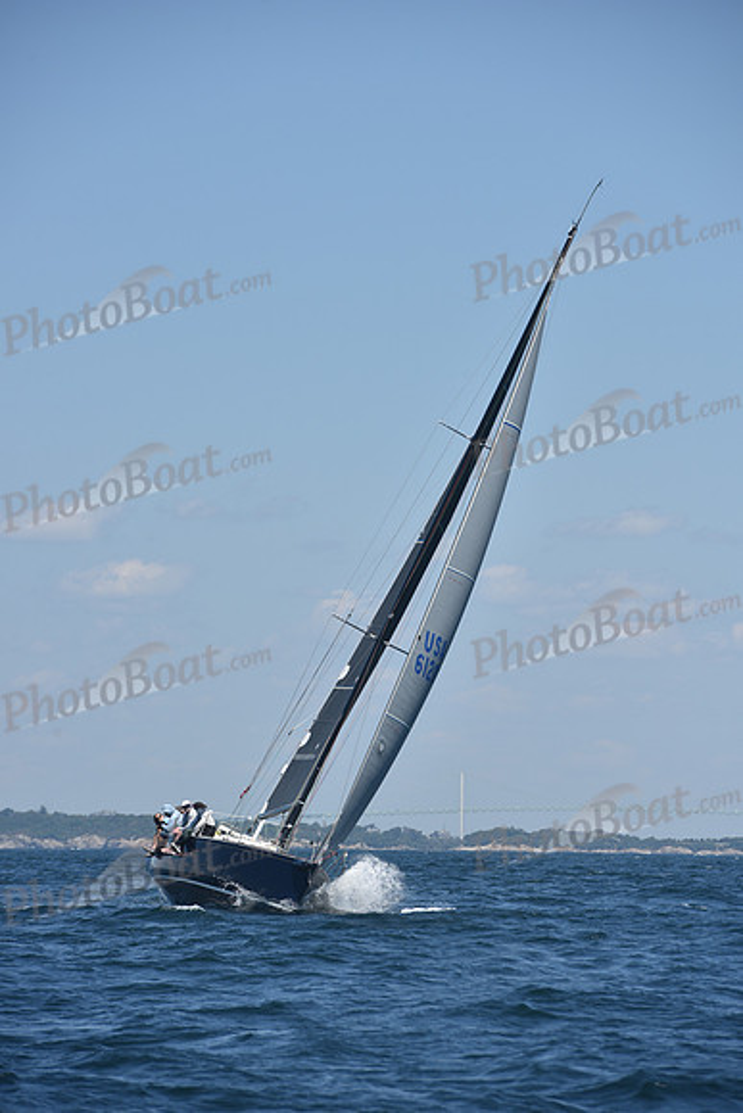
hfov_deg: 6.9
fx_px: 6187
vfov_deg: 10.3
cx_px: 372
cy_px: 556
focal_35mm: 200
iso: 200
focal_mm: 200
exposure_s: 1/1000
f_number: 8
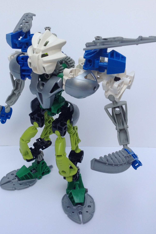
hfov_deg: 27.4
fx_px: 318
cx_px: 54
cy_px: 117
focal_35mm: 49
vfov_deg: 40.3
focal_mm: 4.28
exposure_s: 1/229
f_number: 2.4
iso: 50
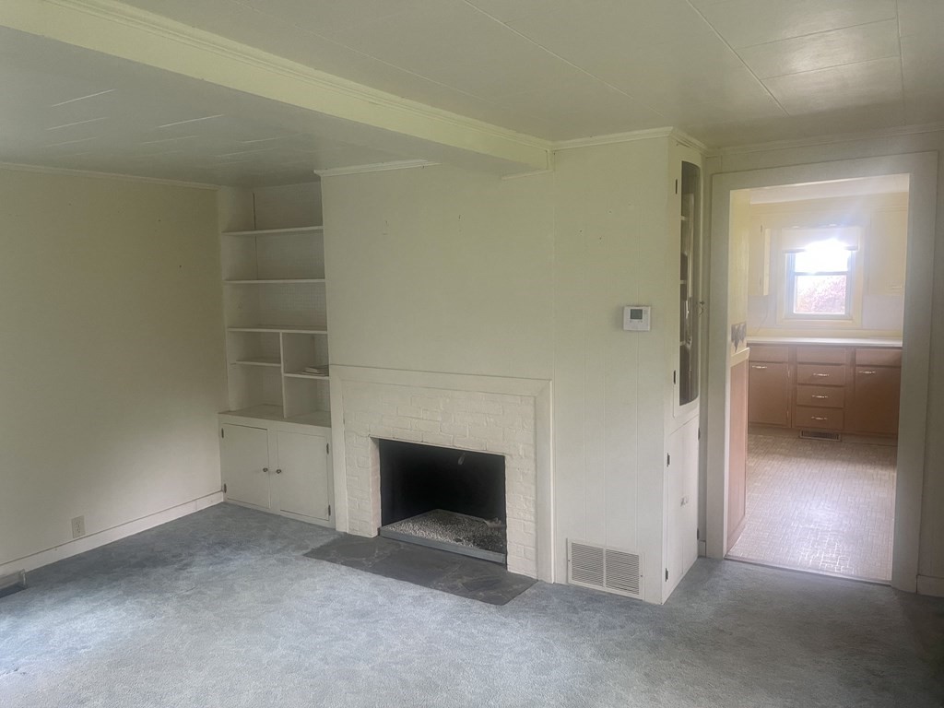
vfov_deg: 53.1
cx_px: 472
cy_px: 354
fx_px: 709
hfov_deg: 67.3
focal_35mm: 26
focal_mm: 5.1
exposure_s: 1/60
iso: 160
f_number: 1.6
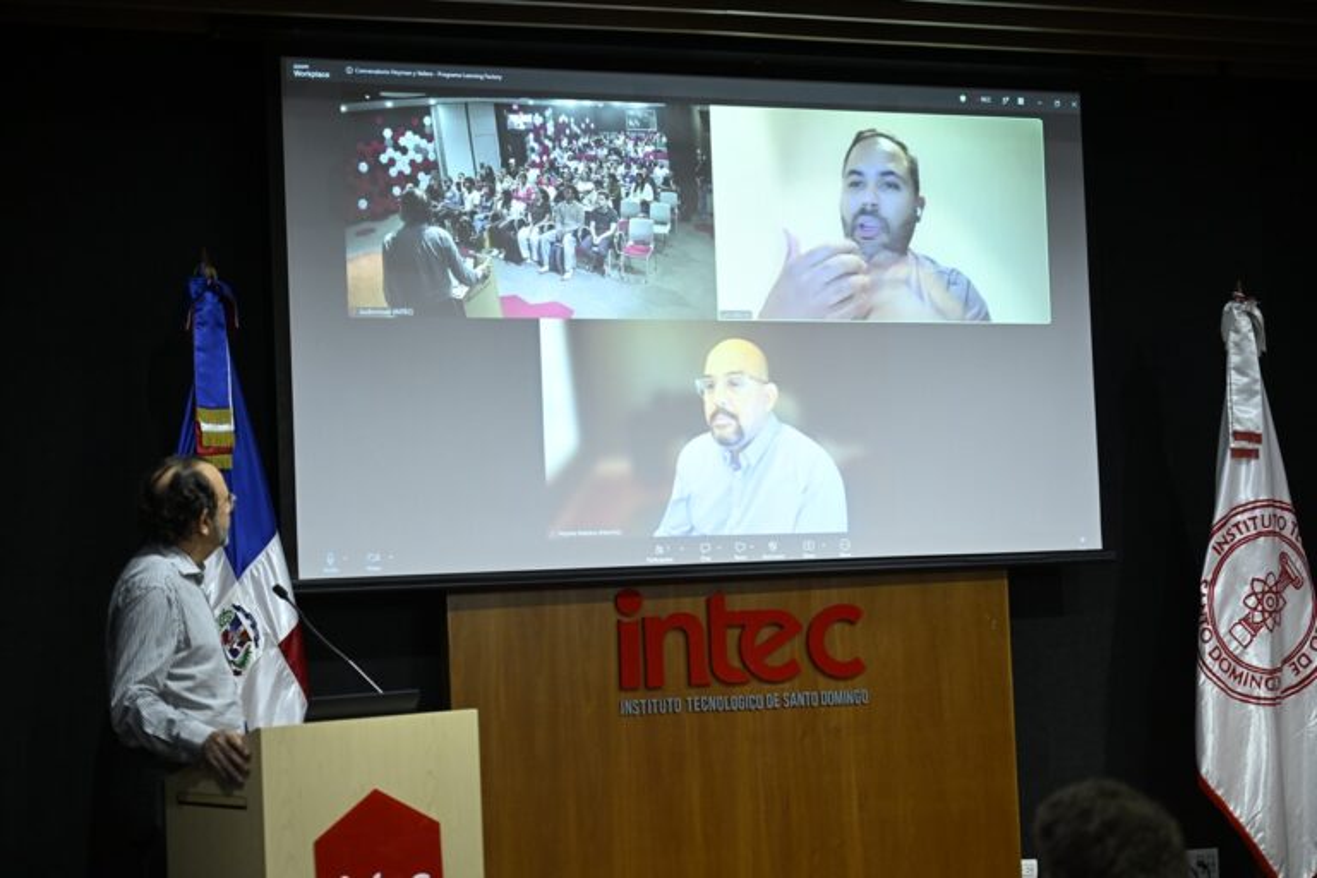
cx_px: 658
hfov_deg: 28.8
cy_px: 439
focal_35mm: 70
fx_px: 2561
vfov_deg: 19.5
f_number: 2.8
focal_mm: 70
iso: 1600
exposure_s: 1/200
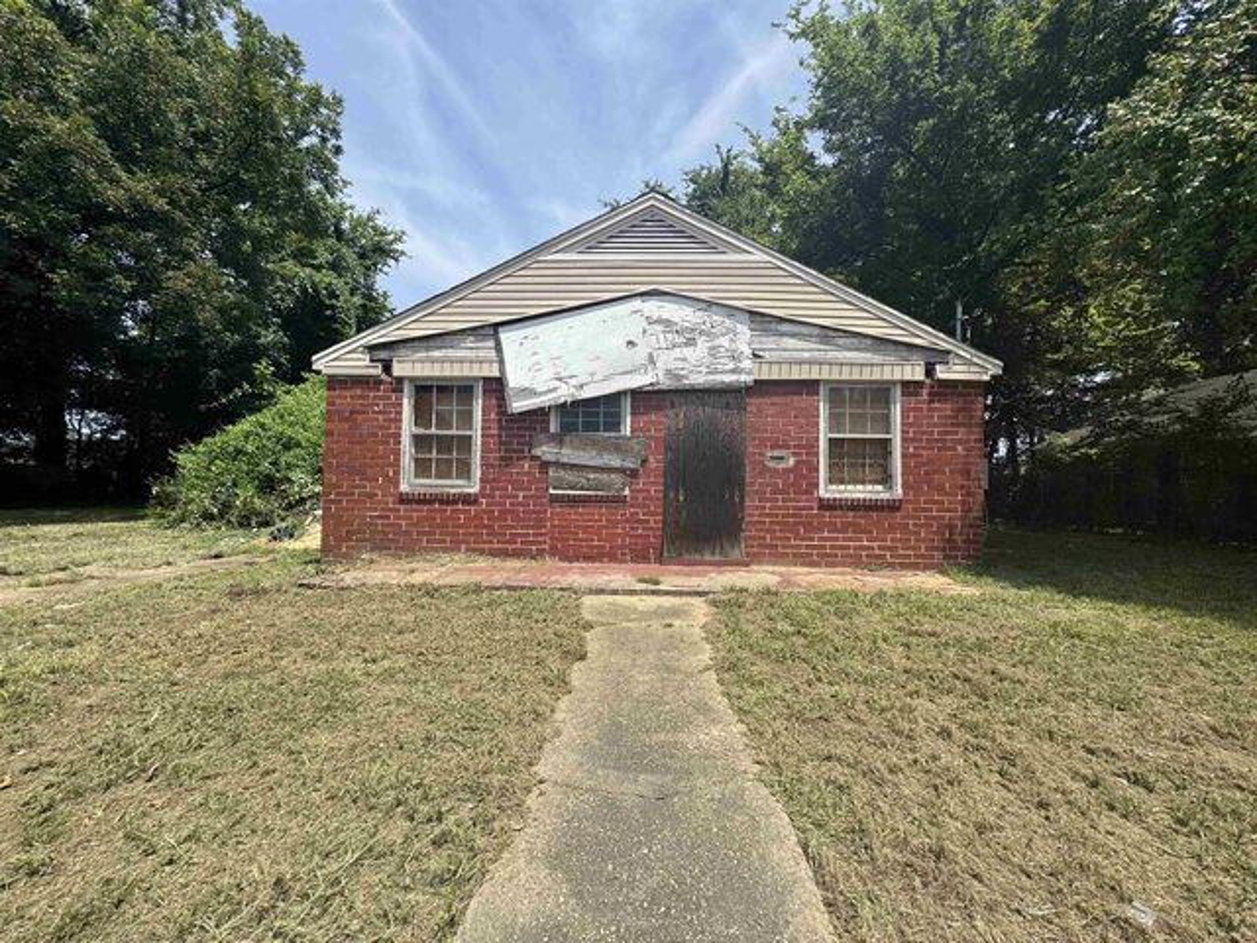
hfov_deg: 102.1
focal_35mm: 14
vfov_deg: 85.7
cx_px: 628
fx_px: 508
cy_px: 472
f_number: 2.2
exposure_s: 1/1672
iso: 50
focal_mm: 2.22
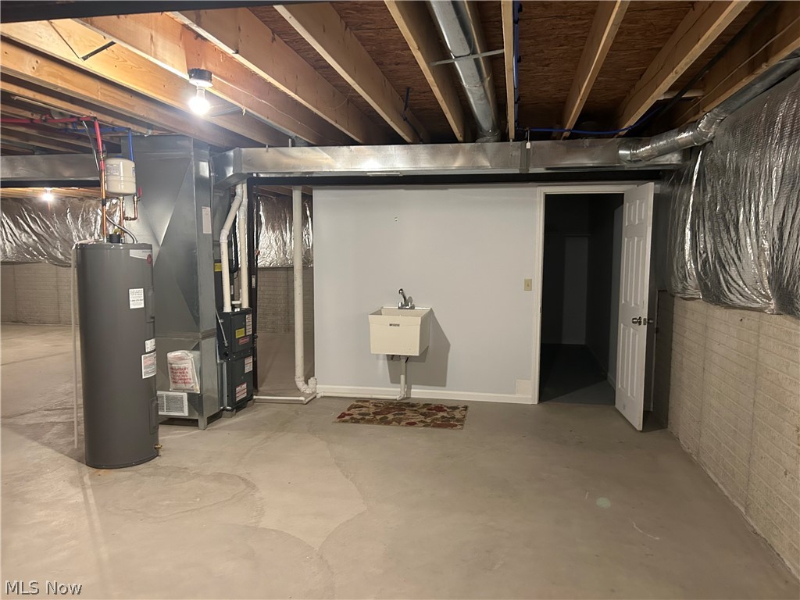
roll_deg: +0.9
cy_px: 300
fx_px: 601
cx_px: 400
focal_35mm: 26
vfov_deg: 53.1
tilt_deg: -5.0
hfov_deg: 67.3
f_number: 1.5
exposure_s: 1/60
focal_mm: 5.7
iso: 400
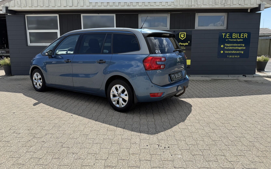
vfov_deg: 47.4
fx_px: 192
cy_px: 70
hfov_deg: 70.4
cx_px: 136
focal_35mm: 26
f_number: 1.78
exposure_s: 1/3759
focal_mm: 6.76
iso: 80
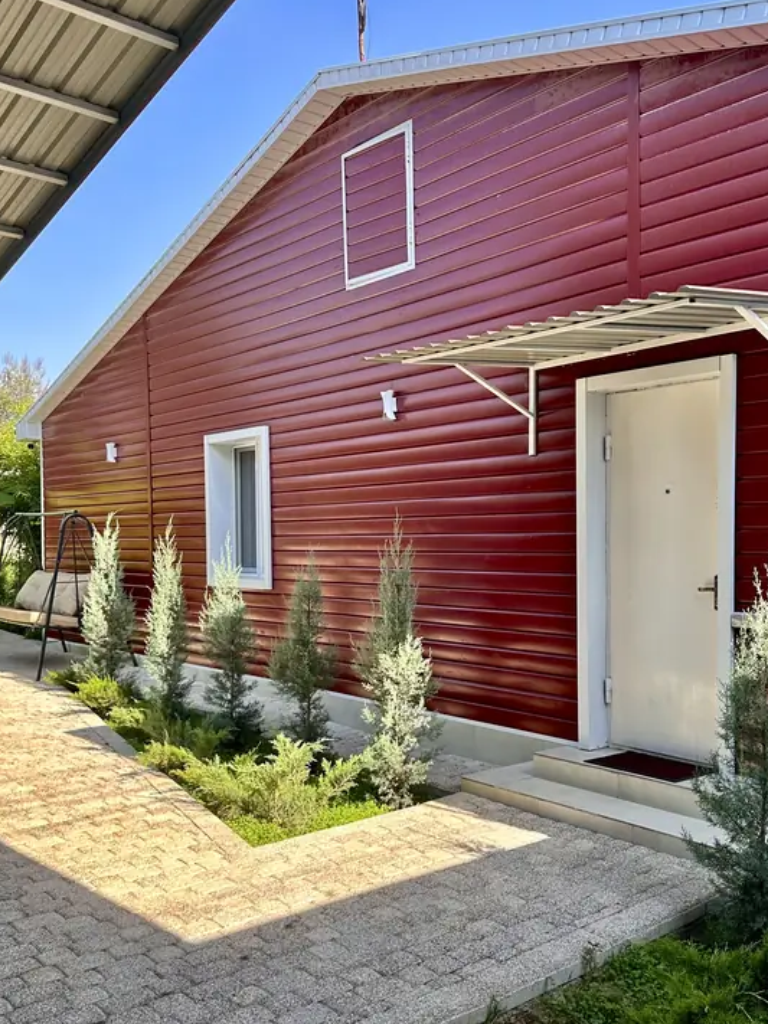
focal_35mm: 27
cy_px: 518
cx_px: 380
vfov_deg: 65.3
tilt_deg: -0.4
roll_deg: +0.0
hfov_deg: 51.3
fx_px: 799
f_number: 1.78
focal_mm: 6.86
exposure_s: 1/952
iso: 80
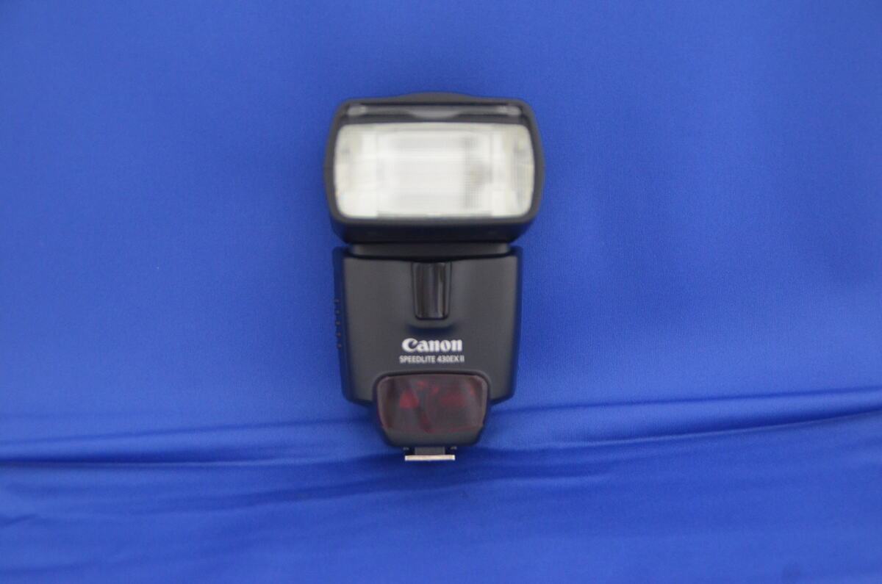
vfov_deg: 23.7
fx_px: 1394
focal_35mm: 57
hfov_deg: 35.1
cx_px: 441
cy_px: 292
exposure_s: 1/80
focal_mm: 38
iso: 1600
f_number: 4.5
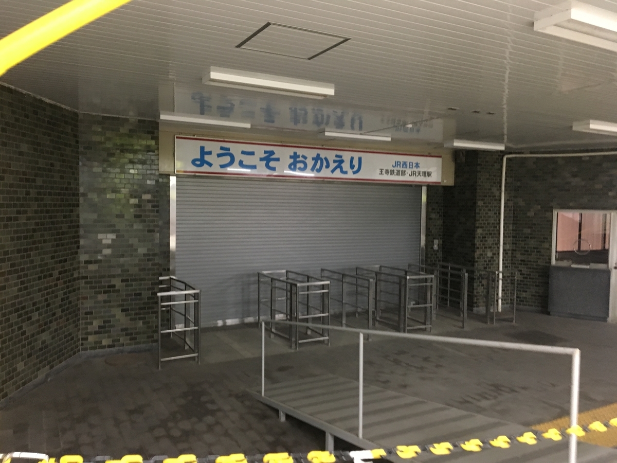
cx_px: 308
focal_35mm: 29
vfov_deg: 48.2
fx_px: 517
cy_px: 232
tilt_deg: -3.4
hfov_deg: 61.7
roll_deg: -0.2
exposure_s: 1/15
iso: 200
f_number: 2.2
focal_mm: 4.15
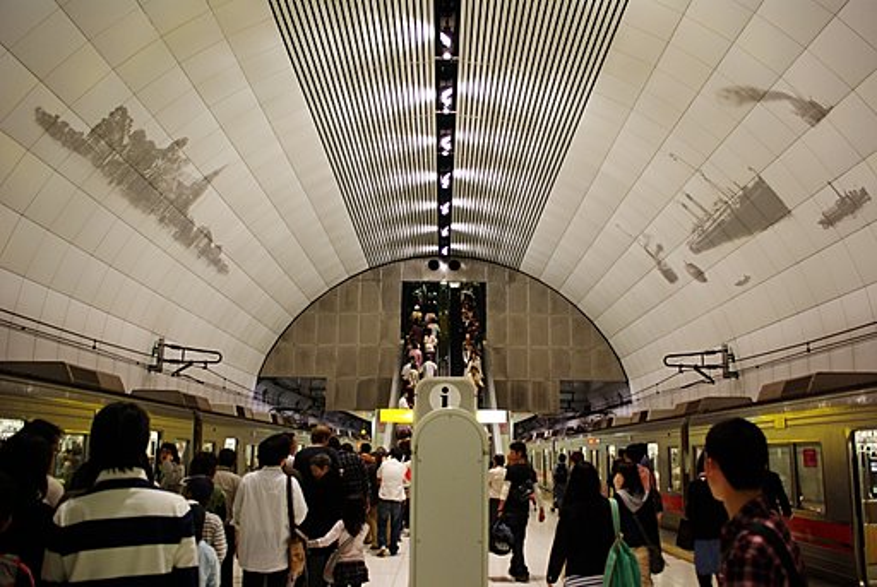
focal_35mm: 32
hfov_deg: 59.4
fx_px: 768
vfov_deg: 41.8
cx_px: 438
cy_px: 294
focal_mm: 21
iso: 400
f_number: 3.2
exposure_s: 1/25
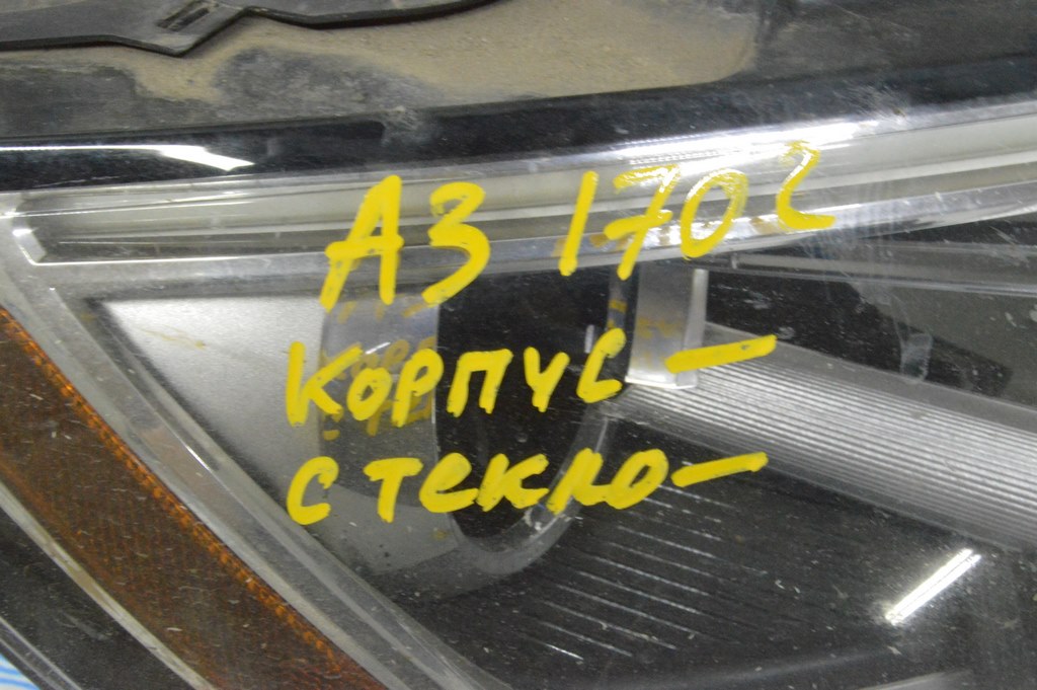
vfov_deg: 28.0
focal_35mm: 48
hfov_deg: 41.1
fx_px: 1382
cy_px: 345
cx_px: 518
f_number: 20
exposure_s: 1/15
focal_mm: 32
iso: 6400
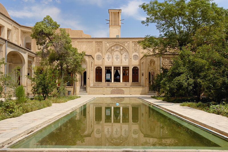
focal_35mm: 36
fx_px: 228
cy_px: 76
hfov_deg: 53.2
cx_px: 114
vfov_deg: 36.8
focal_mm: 24
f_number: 19
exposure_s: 1/60
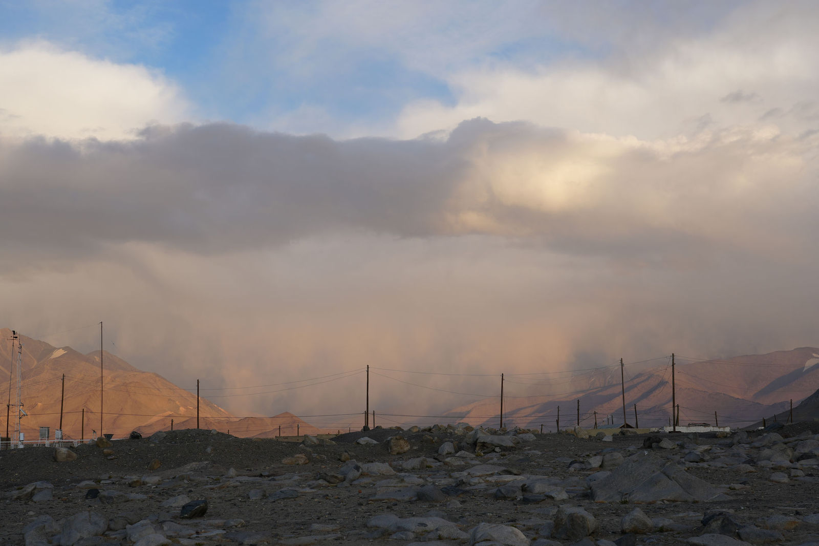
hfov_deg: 33.4
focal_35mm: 60
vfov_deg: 22.6
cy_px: 273
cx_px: 410
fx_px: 1365
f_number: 6.3
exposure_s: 1/100
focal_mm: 60
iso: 100
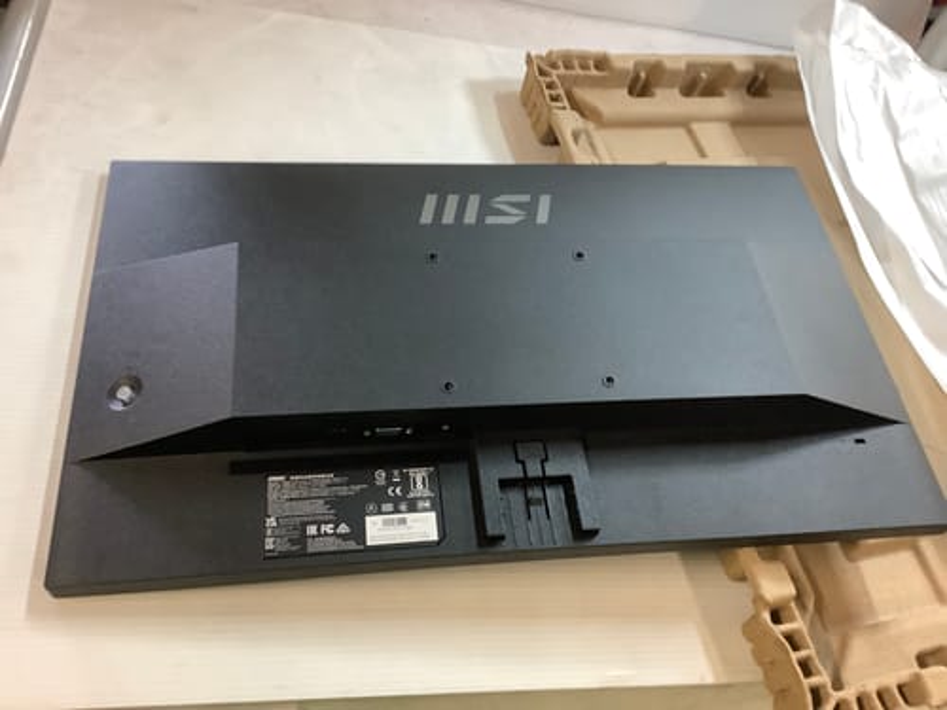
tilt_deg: -53.4
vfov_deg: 45.4
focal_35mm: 31
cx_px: 474
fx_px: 848
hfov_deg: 58.4
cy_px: 355
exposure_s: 1/50
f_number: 2.4
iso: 320
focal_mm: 3.3
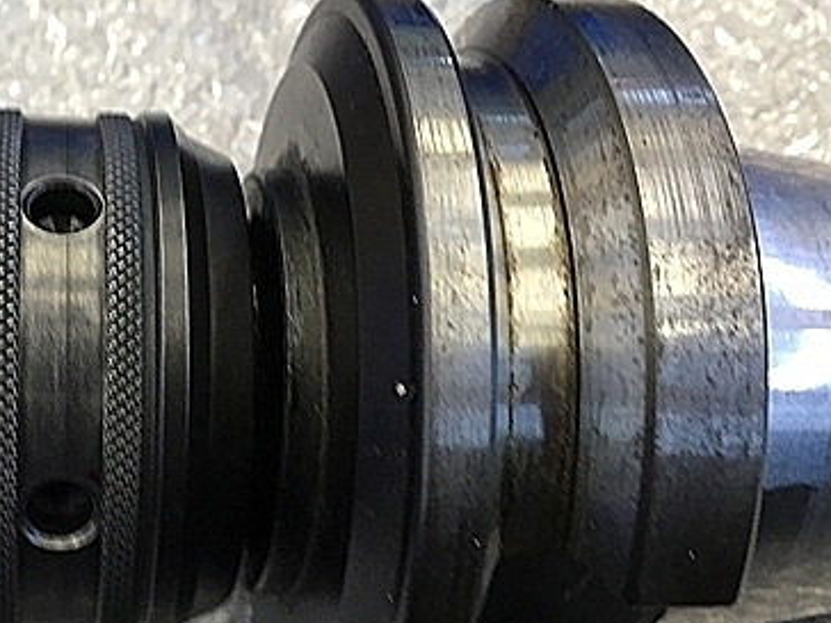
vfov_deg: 28.5
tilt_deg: -60.4
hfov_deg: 36.5
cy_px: 383
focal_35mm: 51
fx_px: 1224
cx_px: 194
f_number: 2.2
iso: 80
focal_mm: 4.15
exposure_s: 1/30
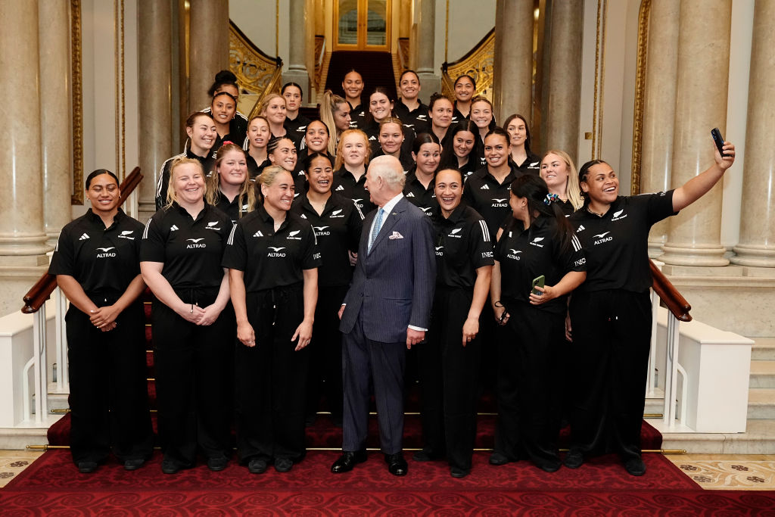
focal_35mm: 34
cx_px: 388
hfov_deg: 55.8
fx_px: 732
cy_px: 258
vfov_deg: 38.9
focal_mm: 34
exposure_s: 1/250
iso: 6400
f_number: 4
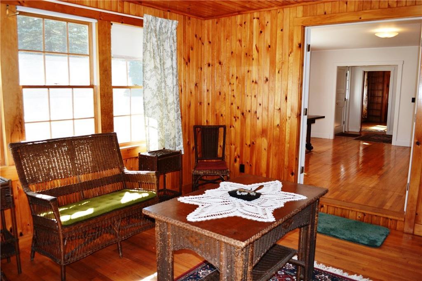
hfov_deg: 67.4
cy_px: 140
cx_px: 211
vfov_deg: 47.9
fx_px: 316
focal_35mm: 27
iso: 250
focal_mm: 18
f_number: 4
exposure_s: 1/125
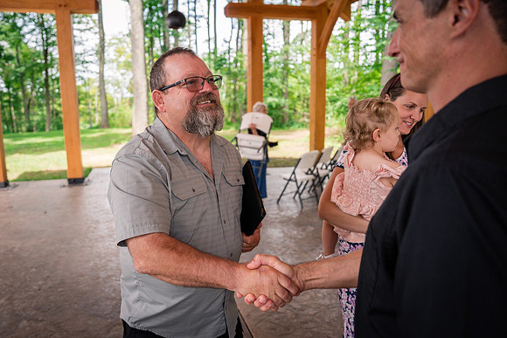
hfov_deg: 67.7
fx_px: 377
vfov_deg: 48.3
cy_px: 180
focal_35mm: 27
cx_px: 225
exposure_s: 1/500
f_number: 2.8
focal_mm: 24
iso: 400
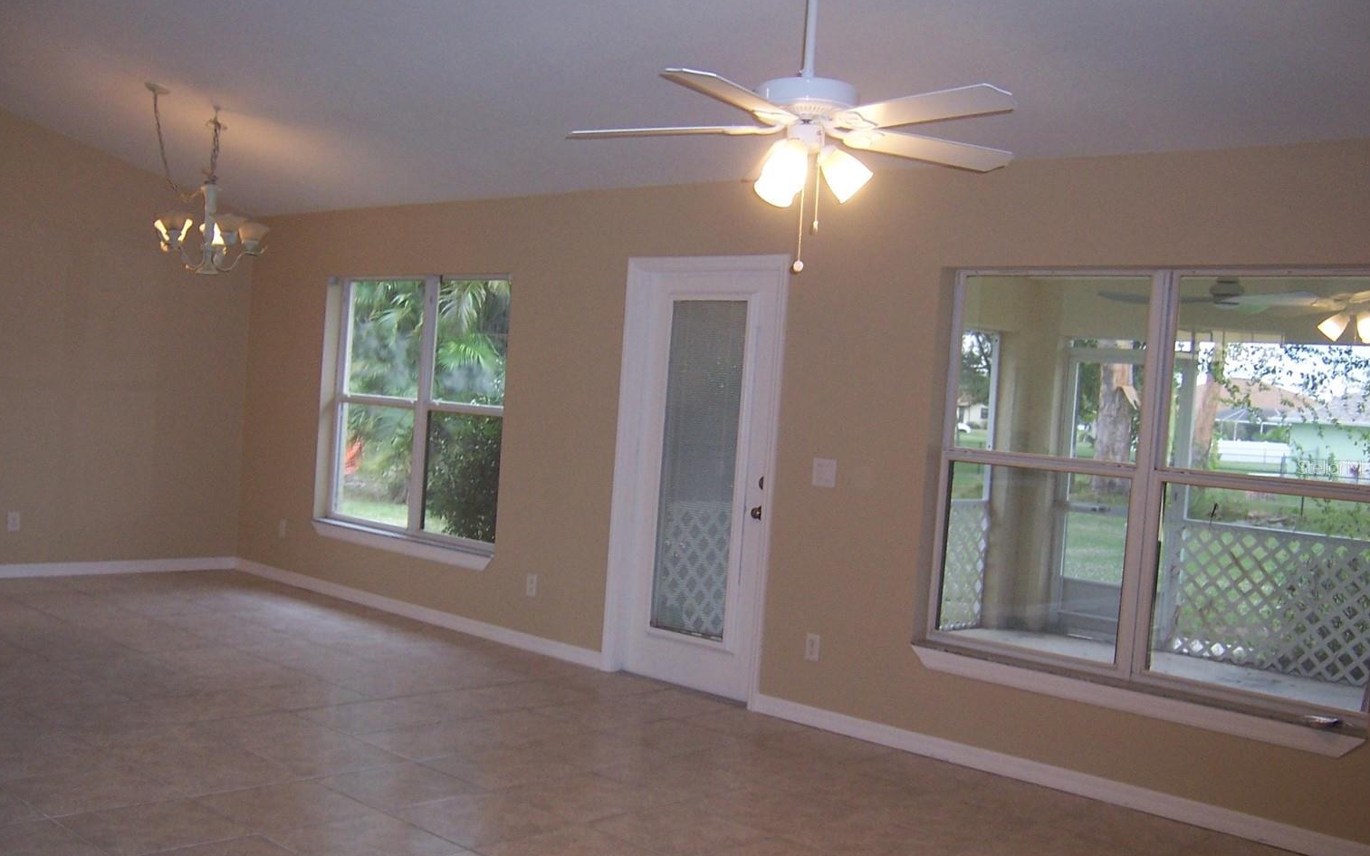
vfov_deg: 34.4
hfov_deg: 52.7
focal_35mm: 37
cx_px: 658
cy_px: 466
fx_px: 1381
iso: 140
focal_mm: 5.5
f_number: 2.8
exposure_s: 1/60
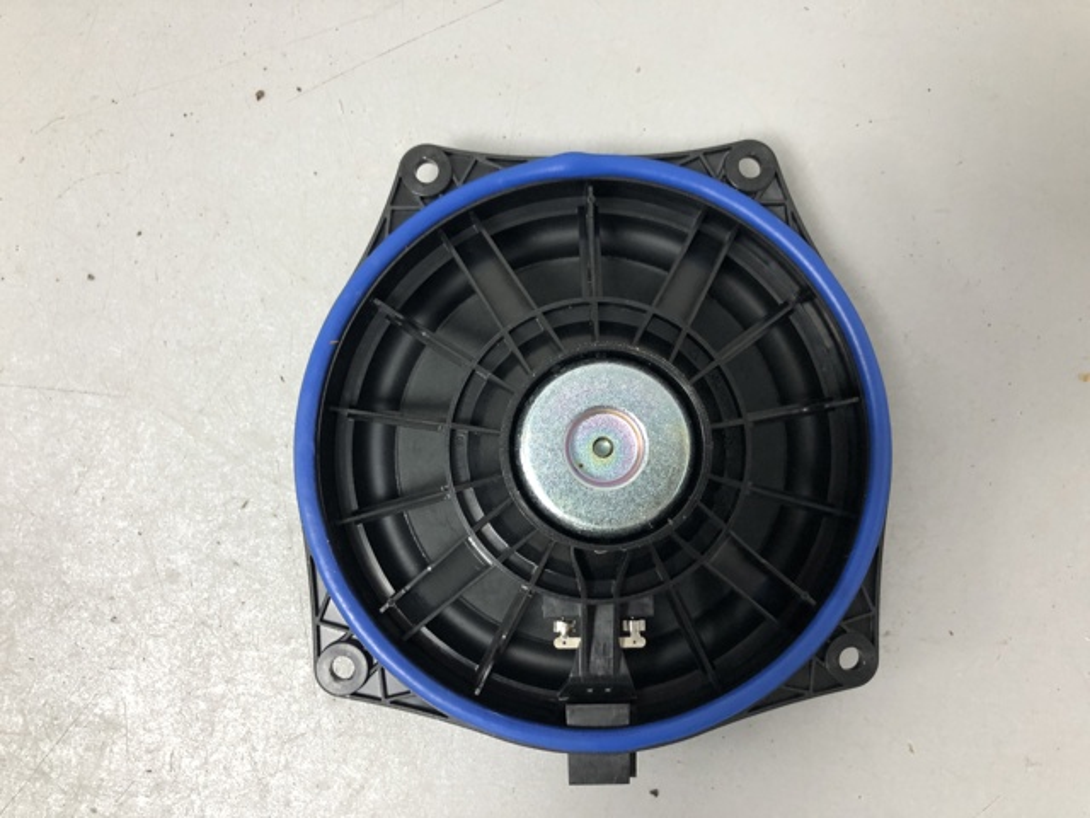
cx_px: 545
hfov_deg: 63.4
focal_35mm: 28
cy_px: 409
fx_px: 882
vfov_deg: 49.7
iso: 40
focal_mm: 4
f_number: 1.8
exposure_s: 1/20
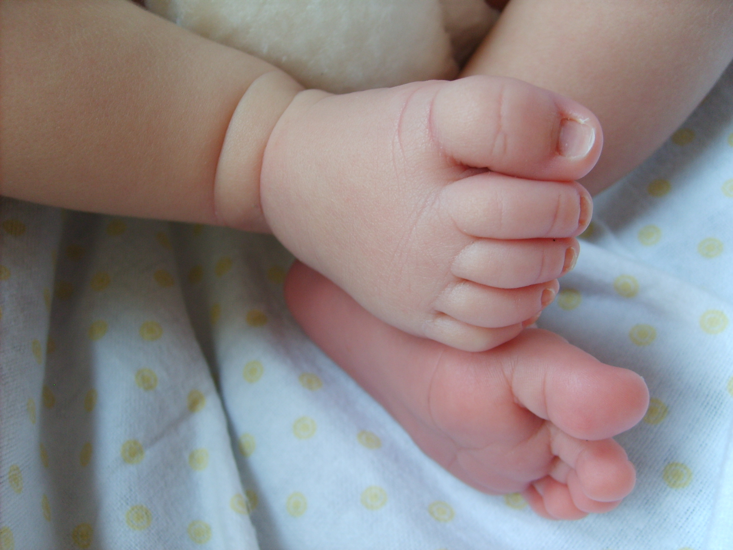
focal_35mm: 35
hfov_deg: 52.6
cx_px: 366
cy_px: 275
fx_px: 741
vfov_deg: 40.7
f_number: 2.8
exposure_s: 1/60
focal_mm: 5.8
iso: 50
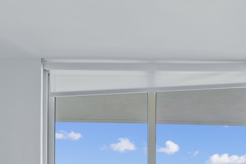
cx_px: 129
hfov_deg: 38.2
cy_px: 245
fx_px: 355
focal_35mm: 52
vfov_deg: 21.8
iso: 400
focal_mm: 16
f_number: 8
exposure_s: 1/25
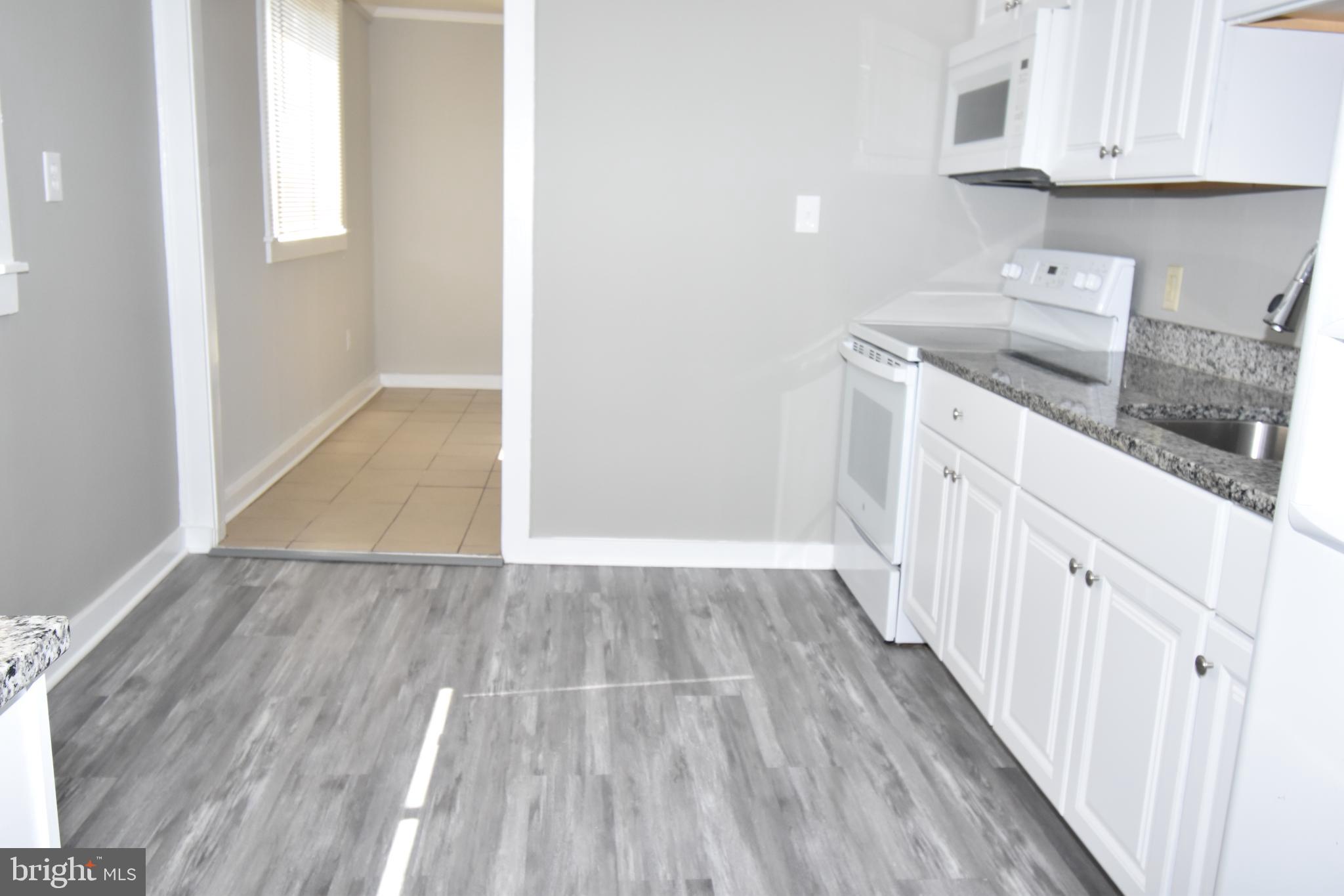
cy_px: 448
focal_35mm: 30
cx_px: 672
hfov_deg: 61.9
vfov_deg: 43.6
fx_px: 1120
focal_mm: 20
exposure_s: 1/250
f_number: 5.6
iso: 800
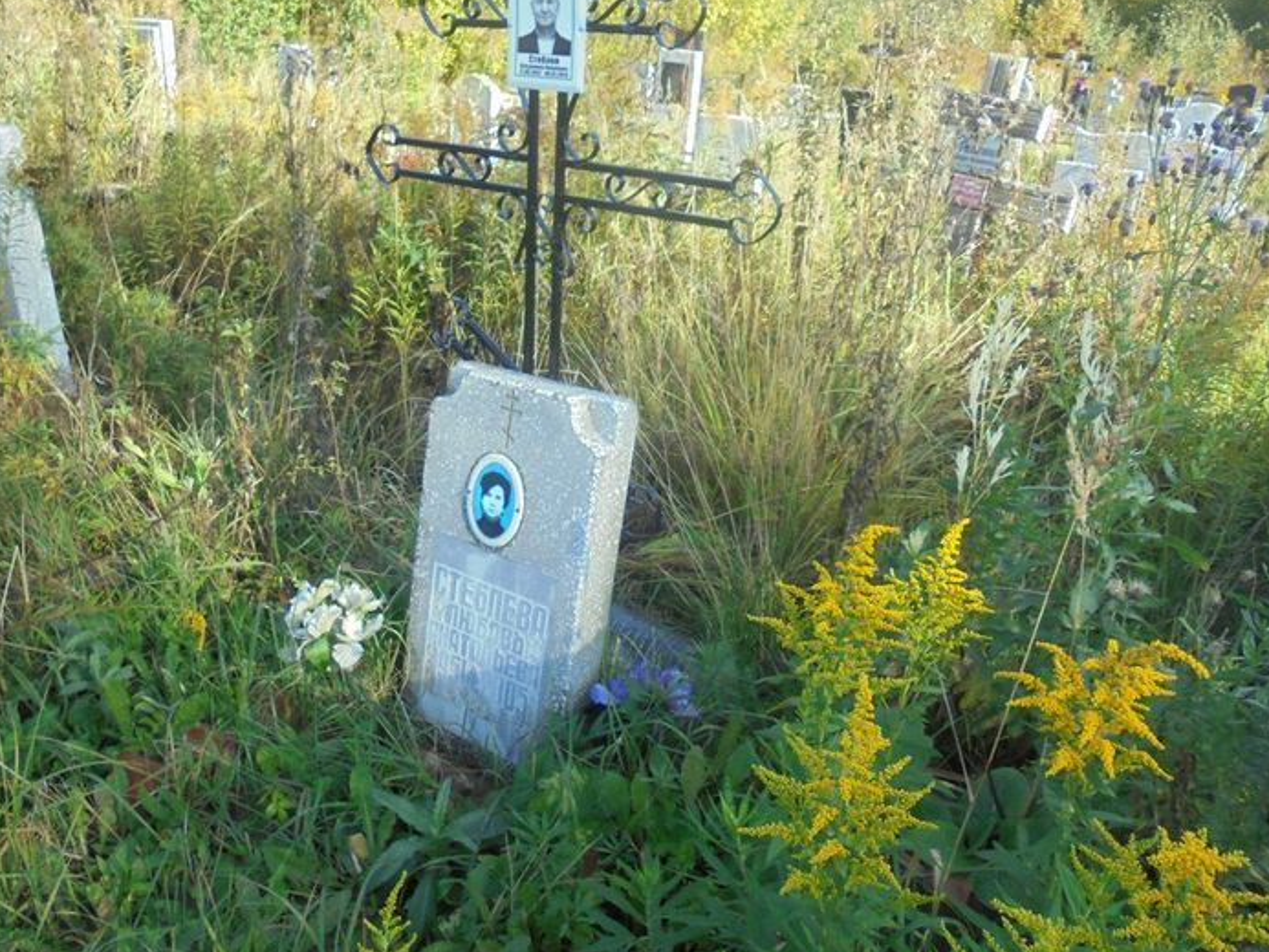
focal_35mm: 30
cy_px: 423
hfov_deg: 59.8
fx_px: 1100
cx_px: 571
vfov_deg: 46.7
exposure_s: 1/250
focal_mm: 4.6
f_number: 3.5
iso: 100
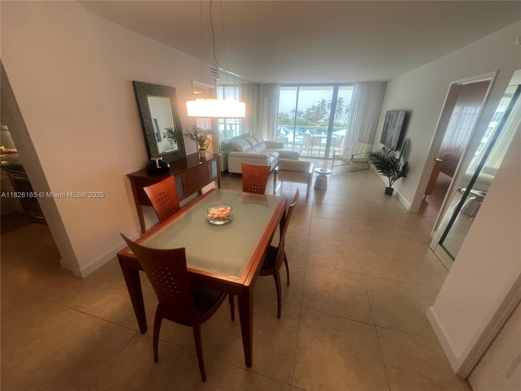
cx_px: 260
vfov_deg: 89.9
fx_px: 196
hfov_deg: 106.2
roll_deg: -1.3
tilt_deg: -22.3
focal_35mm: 13
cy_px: 196
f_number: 1.8
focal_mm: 1.57
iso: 160
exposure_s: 1/120
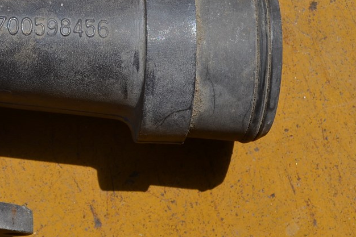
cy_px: 99
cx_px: 23
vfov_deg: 12.4
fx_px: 1087
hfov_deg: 18.2
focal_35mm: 110
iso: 100
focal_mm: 34
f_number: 8
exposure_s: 1/250
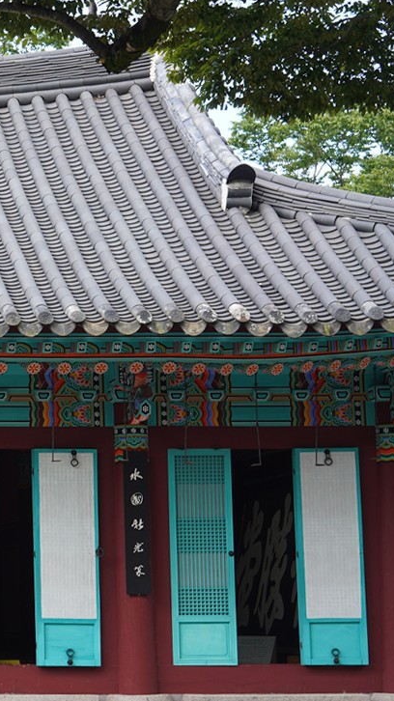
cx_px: -274
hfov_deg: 11.3
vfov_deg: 21.1
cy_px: 386
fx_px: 1877
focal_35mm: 101
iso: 200
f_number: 8
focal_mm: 35
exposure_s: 1/100
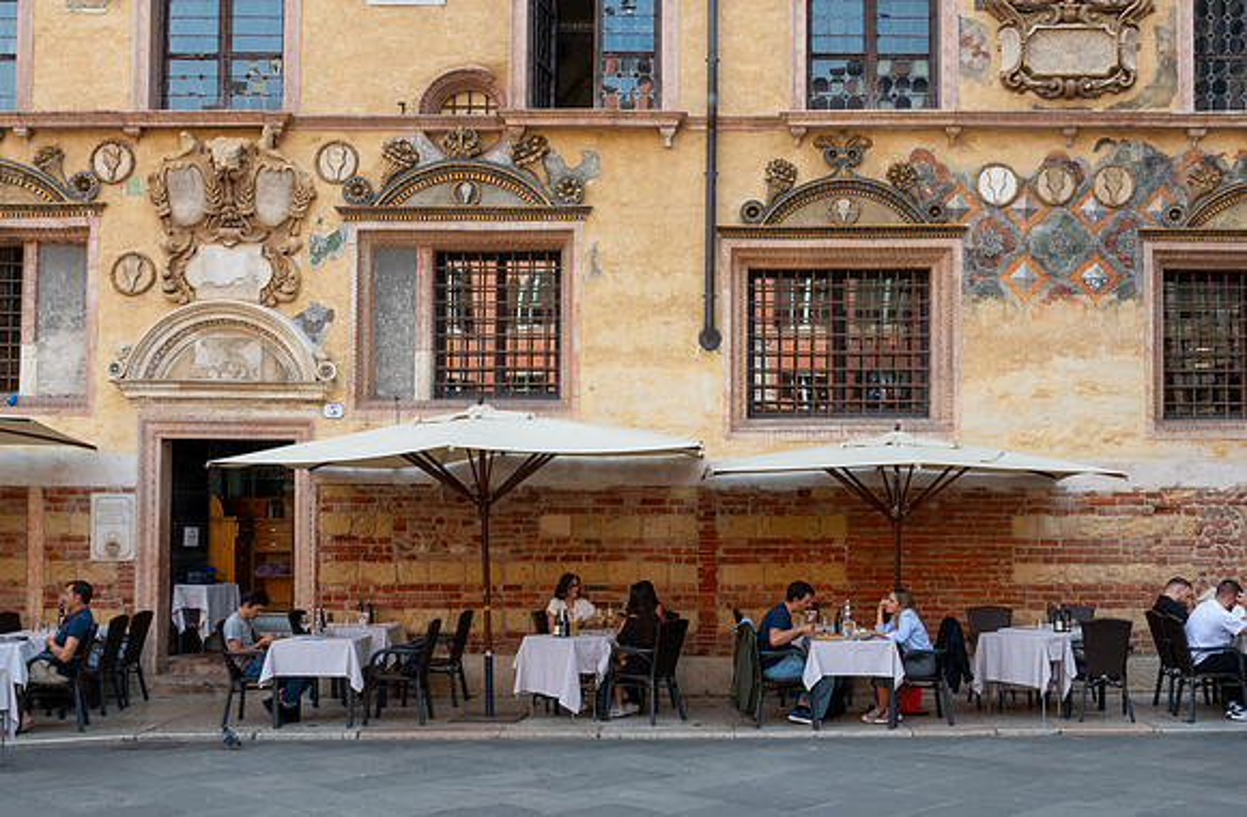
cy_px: 464
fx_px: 1392
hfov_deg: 48.2
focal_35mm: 40
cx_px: 696
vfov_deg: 32.7
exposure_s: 1/50
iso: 400
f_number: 16
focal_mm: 24
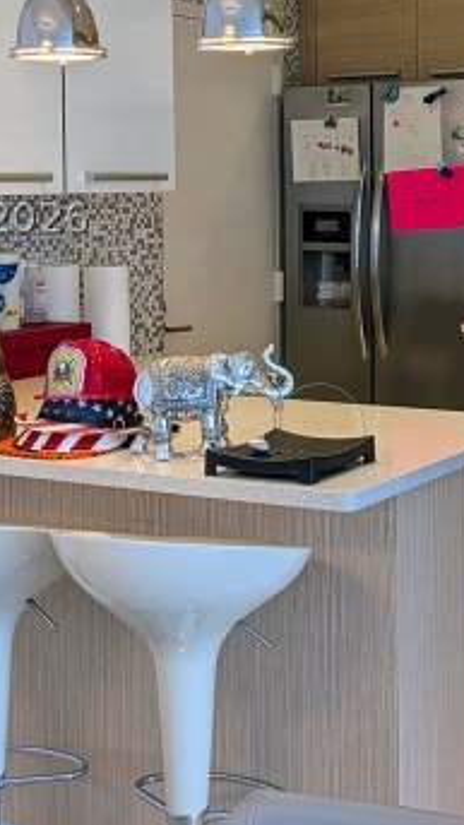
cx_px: 457
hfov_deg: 19.2
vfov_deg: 33.7
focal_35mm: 61
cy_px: 218
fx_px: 1334
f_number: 1.68
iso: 25
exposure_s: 1/120
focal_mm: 6.9
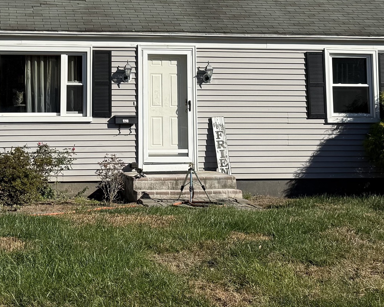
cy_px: 35
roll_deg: +0.2
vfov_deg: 21.7
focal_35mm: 69
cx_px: 120
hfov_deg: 27.3
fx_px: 784
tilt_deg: +7.1
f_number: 1.78
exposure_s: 1/4975
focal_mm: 6.76
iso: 80
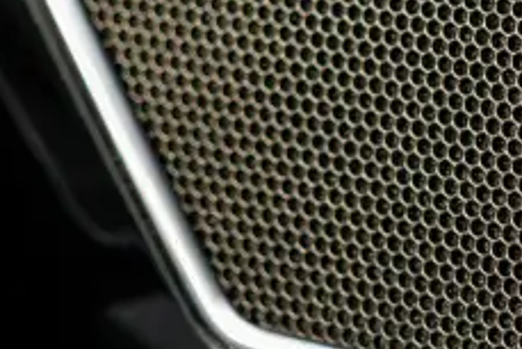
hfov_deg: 5.8
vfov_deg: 3.9
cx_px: 520
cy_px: 249
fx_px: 5122
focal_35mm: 353
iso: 640
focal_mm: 50
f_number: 3.5
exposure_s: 1/640
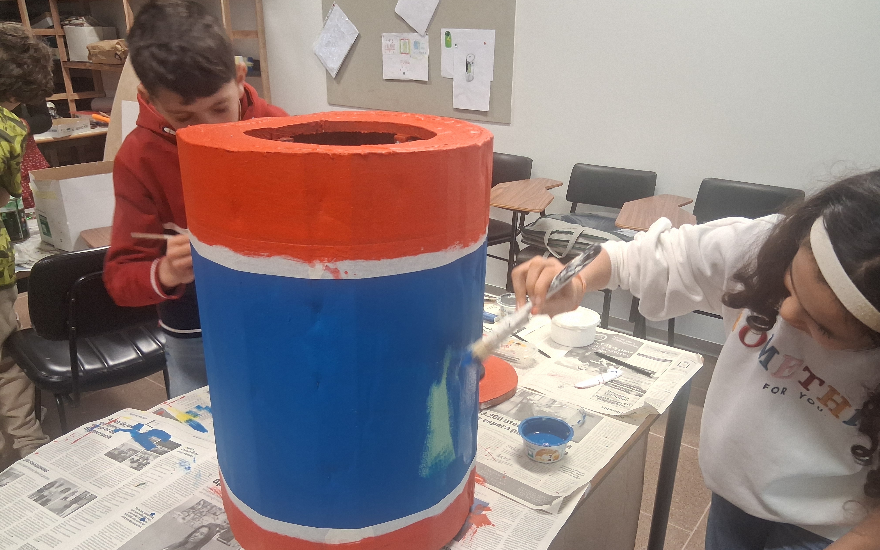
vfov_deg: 44.4
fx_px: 672
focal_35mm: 28
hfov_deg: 66.5
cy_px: 319
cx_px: 442
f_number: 1.8
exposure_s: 1/50
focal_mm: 3.98
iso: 320
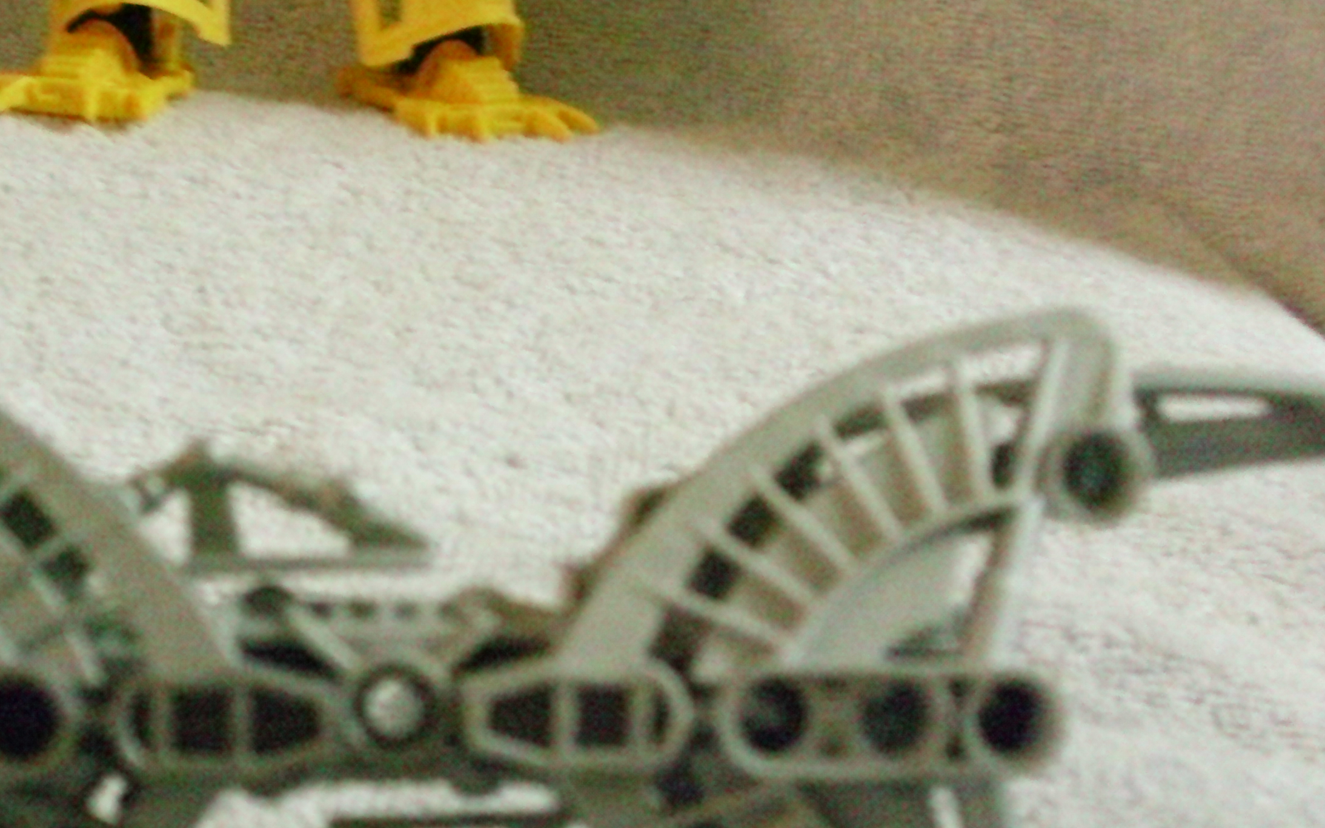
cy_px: 717
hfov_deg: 30.5
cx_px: 305
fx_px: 2383
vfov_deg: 19.4
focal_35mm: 66
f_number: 3.1
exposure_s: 1/22
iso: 1600
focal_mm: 6.3
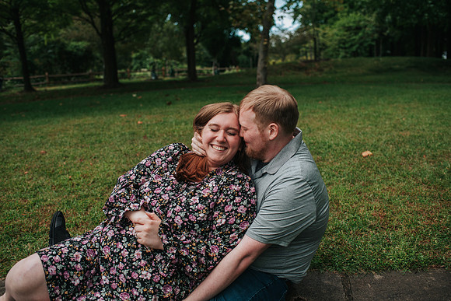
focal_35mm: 35
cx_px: 226
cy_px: 150
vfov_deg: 37.9
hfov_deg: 54.4
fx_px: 439
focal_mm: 35
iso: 560
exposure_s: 1/640
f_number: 3.2
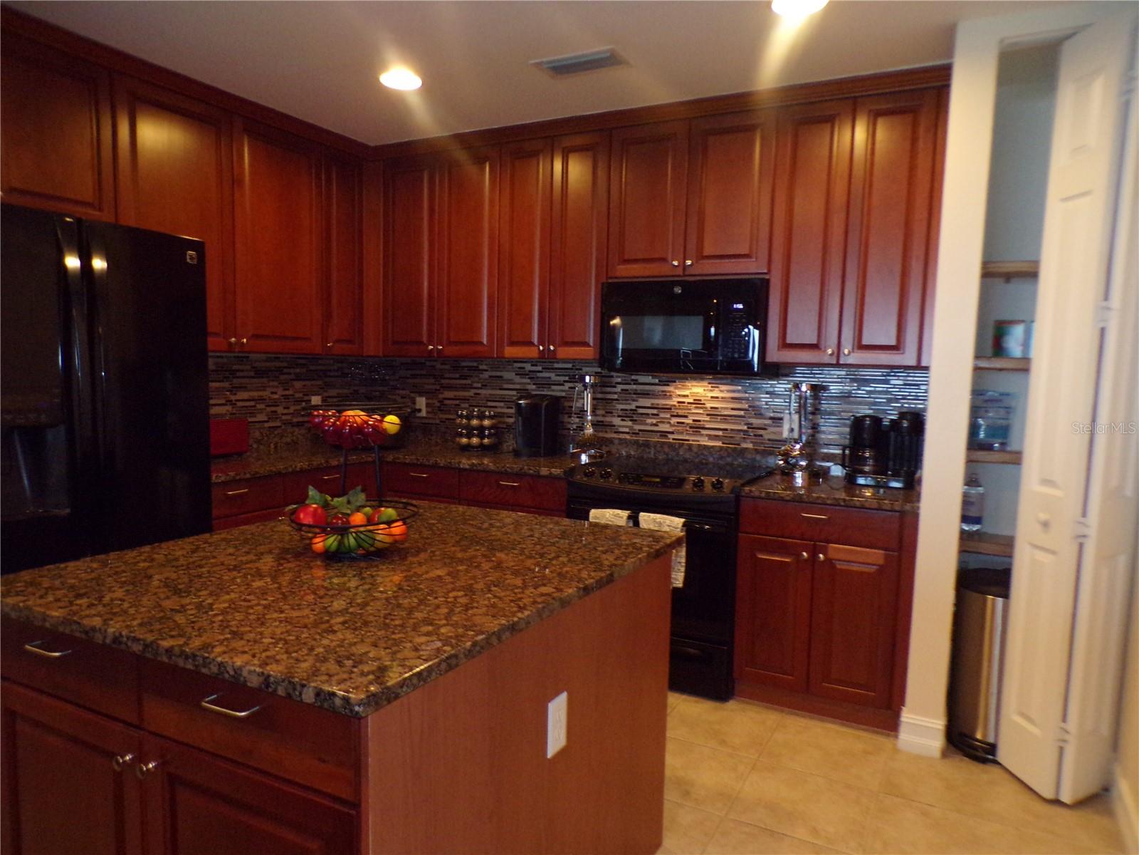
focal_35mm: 24
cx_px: 570
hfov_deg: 71.6
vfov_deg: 56.8
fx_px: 790
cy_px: 428
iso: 472
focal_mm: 4.3
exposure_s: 1/34
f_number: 3
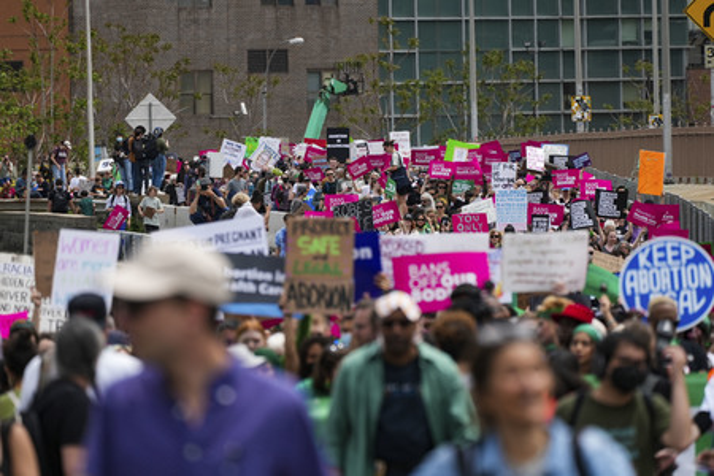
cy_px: 238
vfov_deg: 3.4
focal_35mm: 400
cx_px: 357
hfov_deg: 5.2
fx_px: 7933
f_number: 9
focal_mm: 400
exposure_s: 1/1000
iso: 400
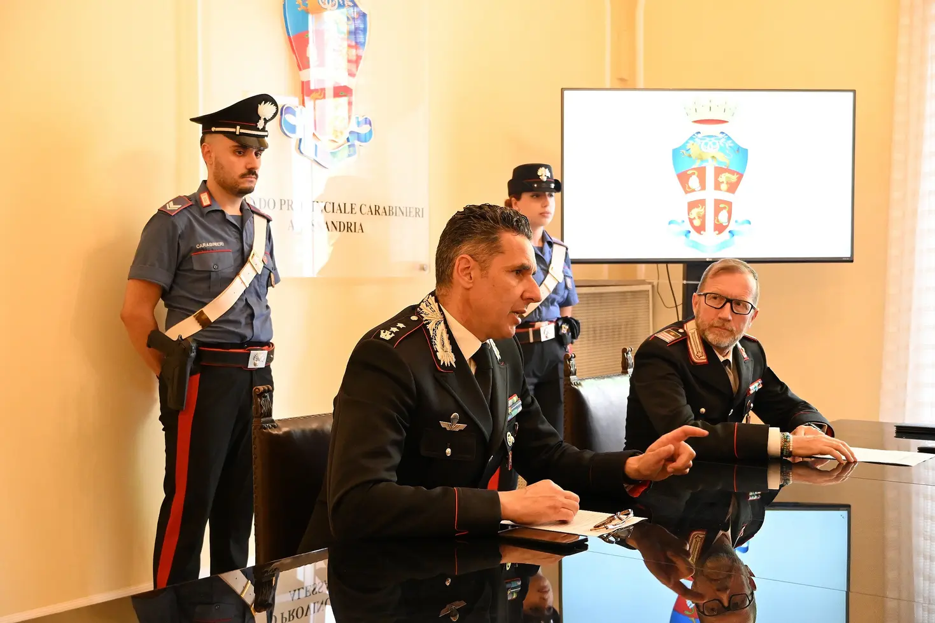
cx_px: 468
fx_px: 1247
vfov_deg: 28.1
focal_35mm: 48
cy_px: 312
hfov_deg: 41.1
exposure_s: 1/60
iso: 4000
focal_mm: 32
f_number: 4
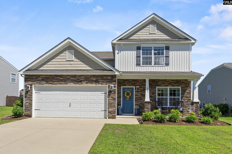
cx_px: 116
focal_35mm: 16
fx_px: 106
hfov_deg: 95.0
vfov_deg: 72.0
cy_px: 77
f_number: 7.1
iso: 200
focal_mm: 11
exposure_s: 1/500
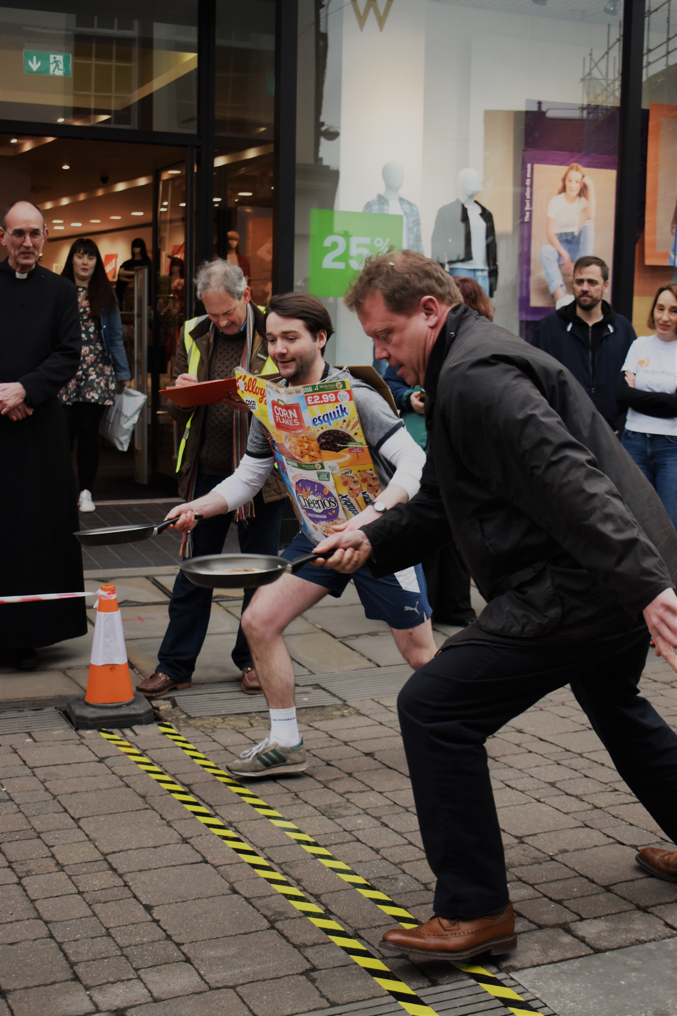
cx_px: 338
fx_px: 1312
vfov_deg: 42.3
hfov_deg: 28.9
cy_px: 508
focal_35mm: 46
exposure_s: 1/250
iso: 500
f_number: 4.2
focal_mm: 31
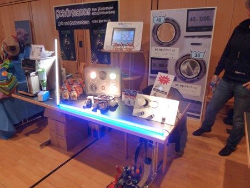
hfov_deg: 71.6
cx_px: 125
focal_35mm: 24
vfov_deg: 56.9
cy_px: 94
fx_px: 173
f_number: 3.3
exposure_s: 1/30
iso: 400
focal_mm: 4.3
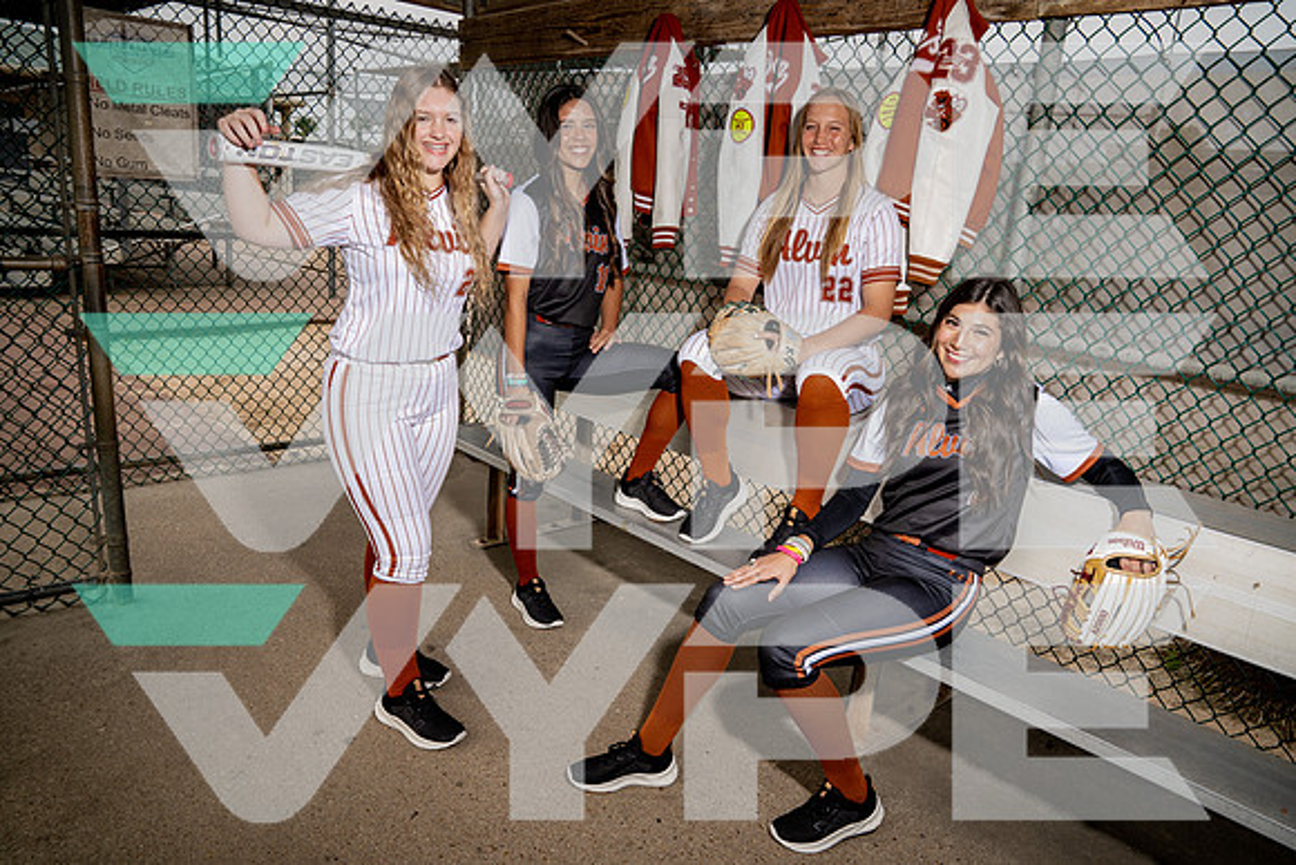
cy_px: 432
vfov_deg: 53.2
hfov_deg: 73.7
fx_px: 864
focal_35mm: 24
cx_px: 648
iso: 100
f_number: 8
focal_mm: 24
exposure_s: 1/250
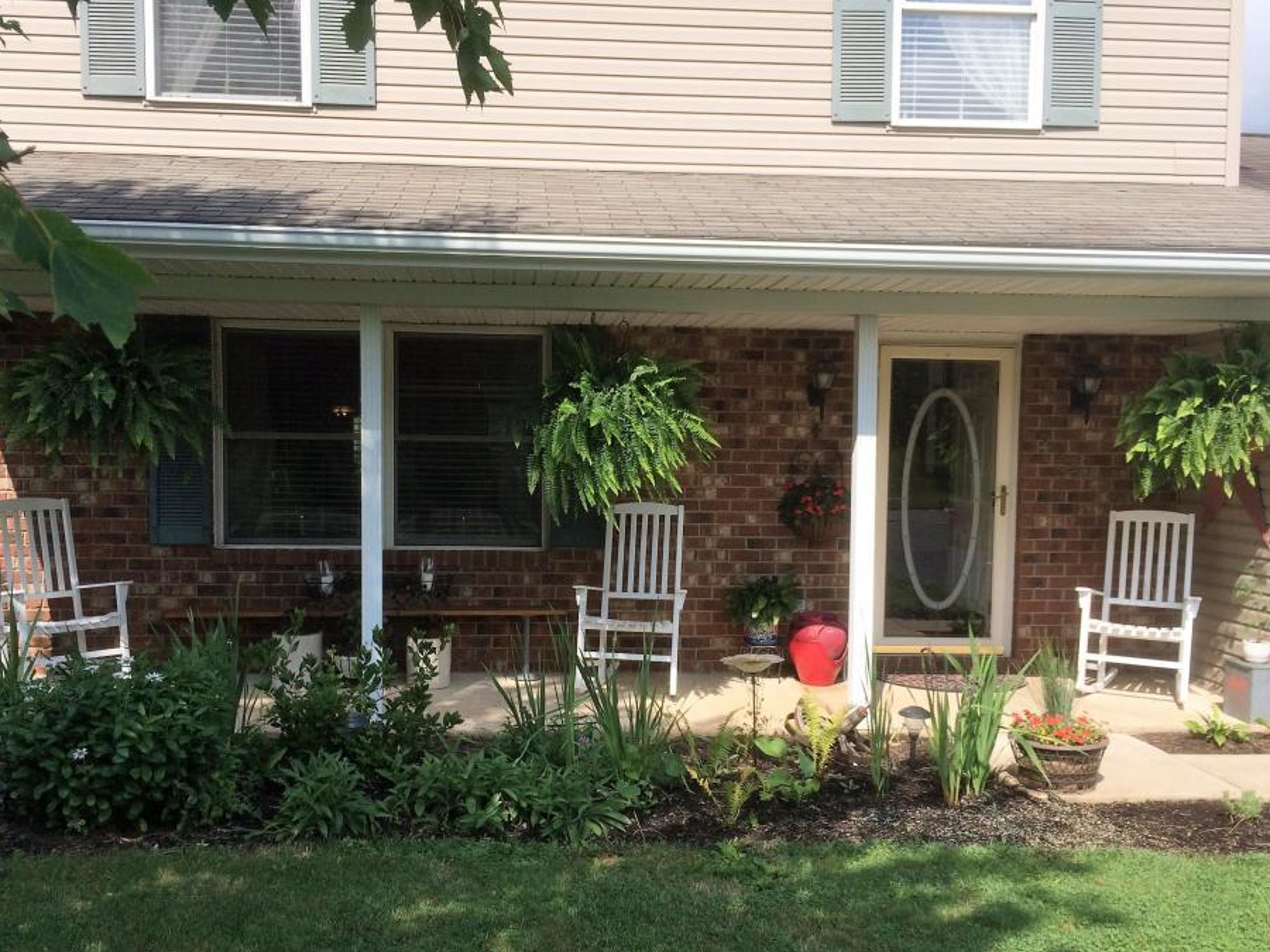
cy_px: 519
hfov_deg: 55.3
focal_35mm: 33
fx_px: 1211
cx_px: 619
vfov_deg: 42.9
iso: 32
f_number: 2.2
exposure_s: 1/1709
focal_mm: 4.15
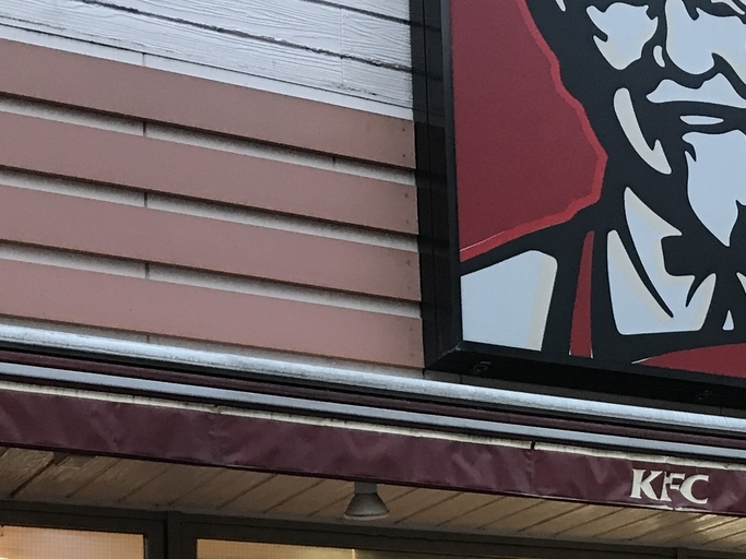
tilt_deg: +8.9
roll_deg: +2.4
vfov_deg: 16.9
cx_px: 566
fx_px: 1810
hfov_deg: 23.0
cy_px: 653
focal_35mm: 84
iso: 40
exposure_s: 1/25
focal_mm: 3.99
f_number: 1.8
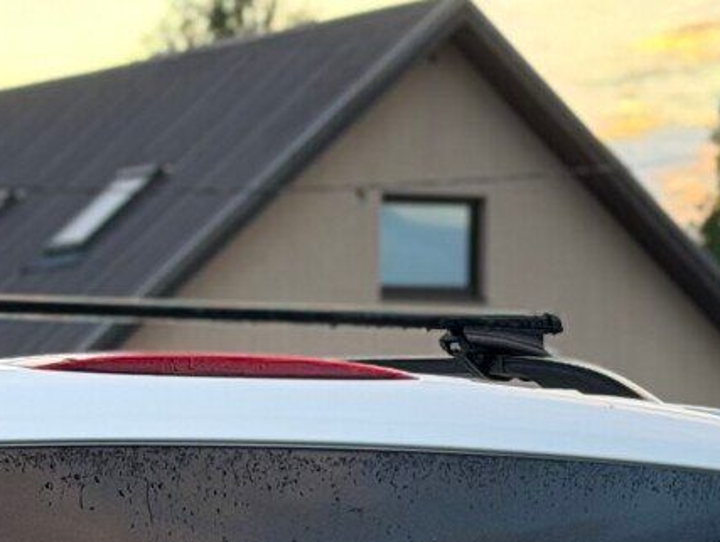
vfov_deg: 6.6
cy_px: 965
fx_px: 4559
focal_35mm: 219
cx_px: -76
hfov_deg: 8.9
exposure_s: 1/121
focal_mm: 6.76
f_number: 1.78
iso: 80
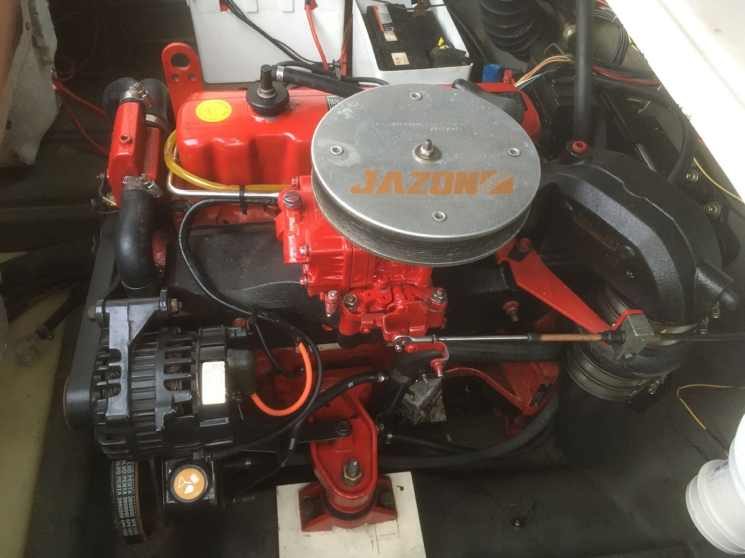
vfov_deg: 48.2
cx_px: 372
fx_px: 624
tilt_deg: -51.5
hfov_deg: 61.7
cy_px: 279
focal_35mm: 29
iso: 200
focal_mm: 4.15
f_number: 2.2
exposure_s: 1/33
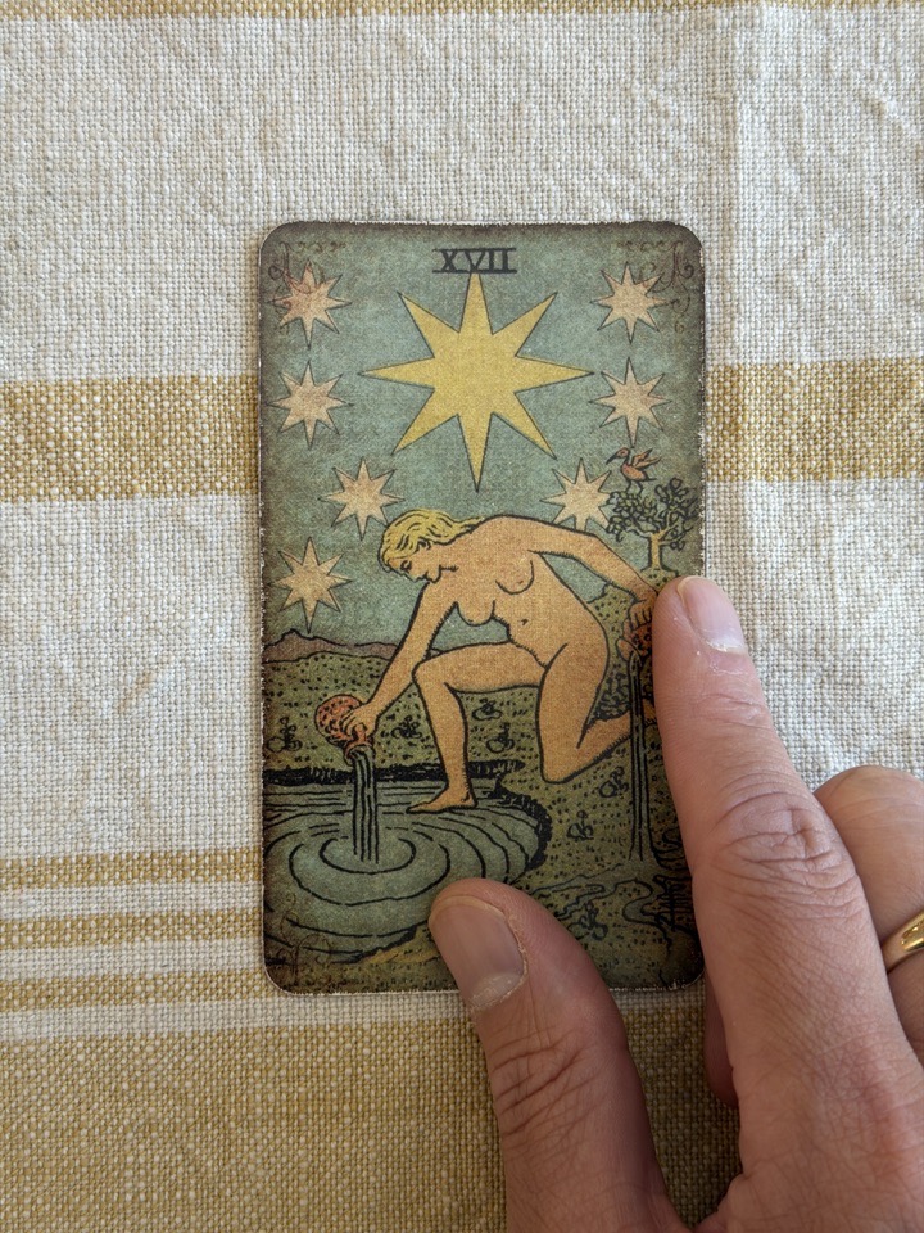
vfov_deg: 39.7
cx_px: 462
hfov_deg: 30.3
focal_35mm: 48
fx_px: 1708
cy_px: 616
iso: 80
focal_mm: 6.76
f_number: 1.78
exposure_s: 1/60
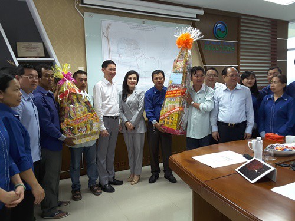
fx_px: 264
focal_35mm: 31
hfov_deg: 58.4
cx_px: 148
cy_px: 110
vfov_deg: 45.4
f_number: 1.9
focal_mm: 2.9
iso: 160
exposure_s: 1/25
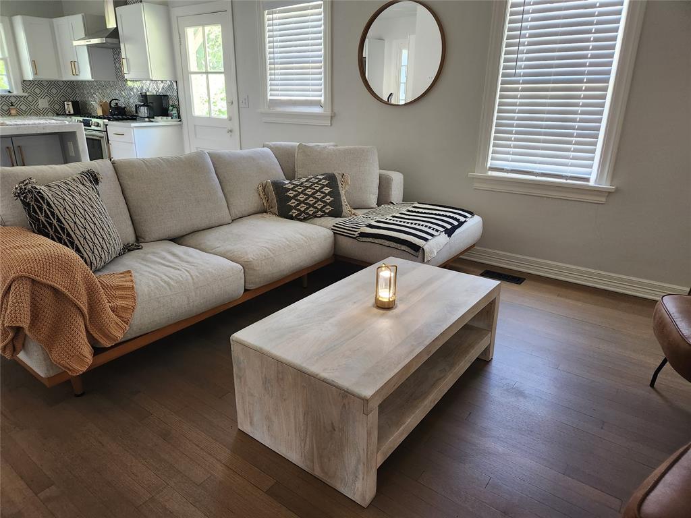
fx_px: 459
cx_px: 346
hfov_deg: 73.9
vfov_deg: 58.9
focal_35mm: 23
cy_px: 259
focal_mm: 5.4
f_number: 1.8
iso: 400
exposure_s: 1/120
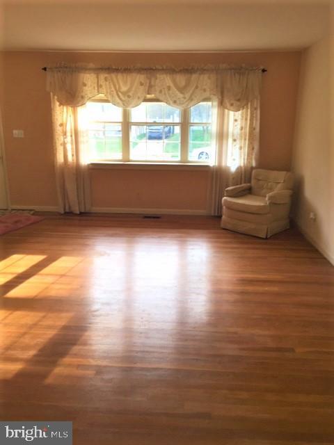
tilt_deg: -12.7
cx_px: 167
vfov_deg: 61.7
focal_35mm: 29
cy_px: 222
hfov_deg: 48.2
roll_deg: -0.1
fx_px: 373
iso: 32
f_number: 2.2
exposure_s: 1/60
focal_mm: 4.15
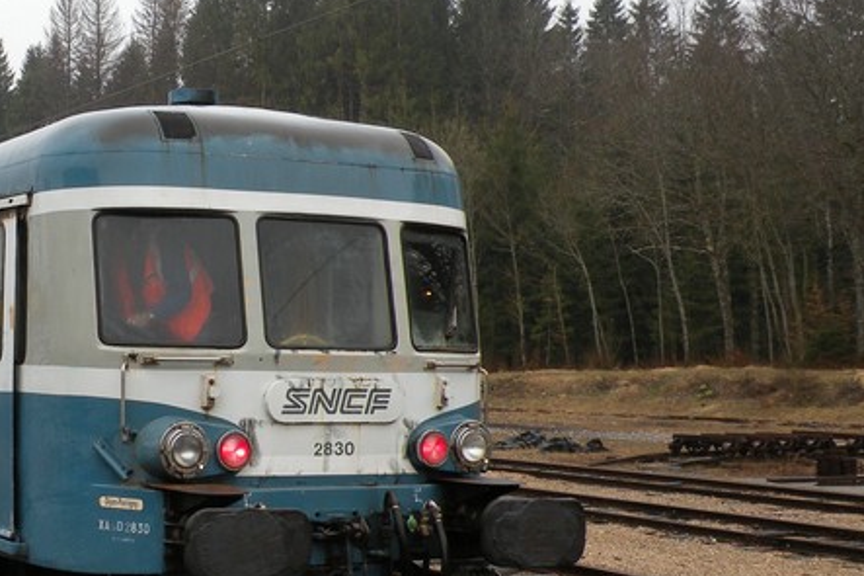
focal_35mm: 62
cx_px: 119
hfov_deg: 31.2
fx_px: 1487
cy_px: 295
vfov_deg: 21.9
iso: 64
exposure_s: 1/96.6
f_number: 4.5
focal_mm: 5.8
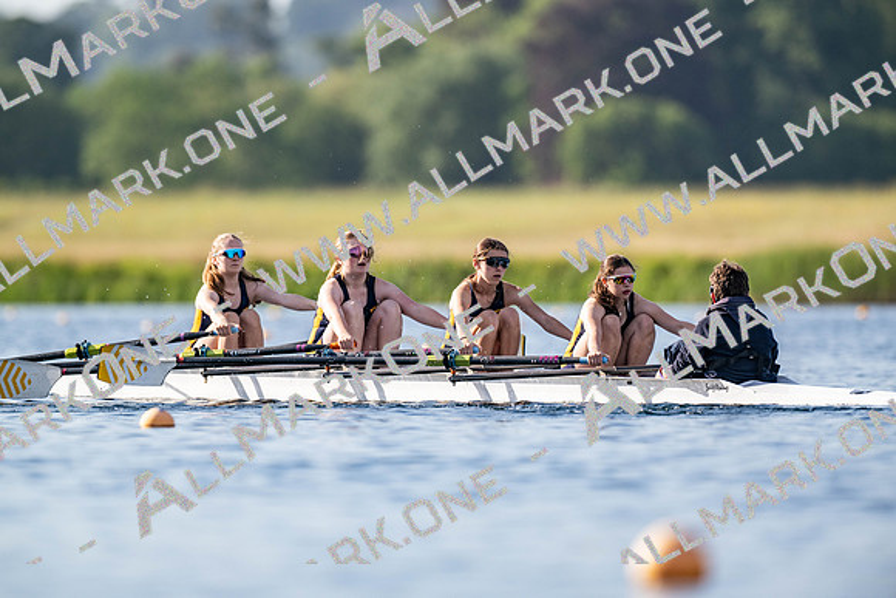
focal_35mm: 600
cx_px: 448
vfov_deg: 2.3
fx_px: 14936
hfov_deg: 3.4
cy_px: 299
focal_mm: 600
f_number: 5
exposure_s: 1/2500
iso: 400
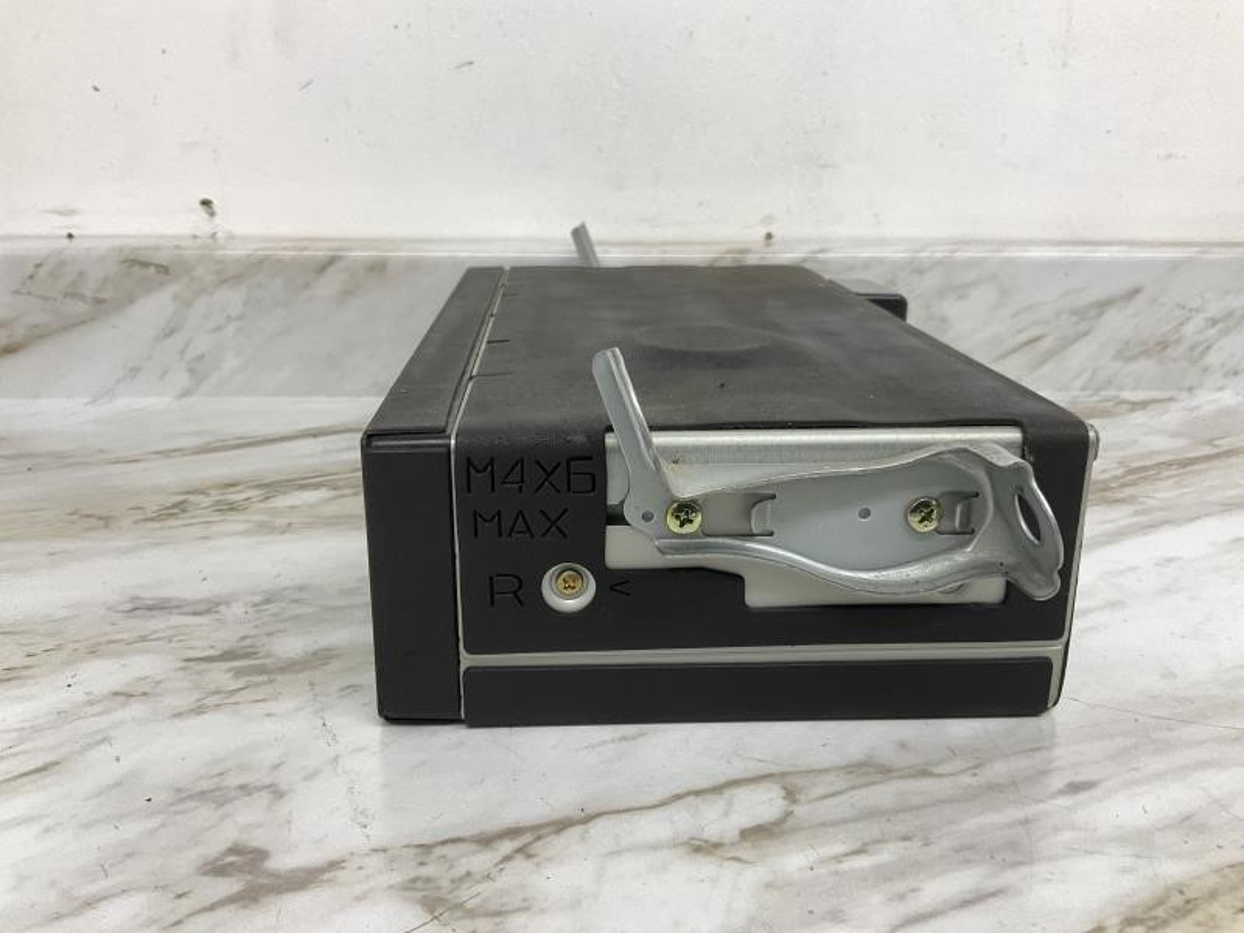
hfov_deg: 61.7
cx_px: 622
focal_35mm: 29
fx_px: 1042
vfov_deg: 48.2
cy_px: 466
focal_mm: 3
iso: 80
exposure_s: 1/60
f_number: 1.8
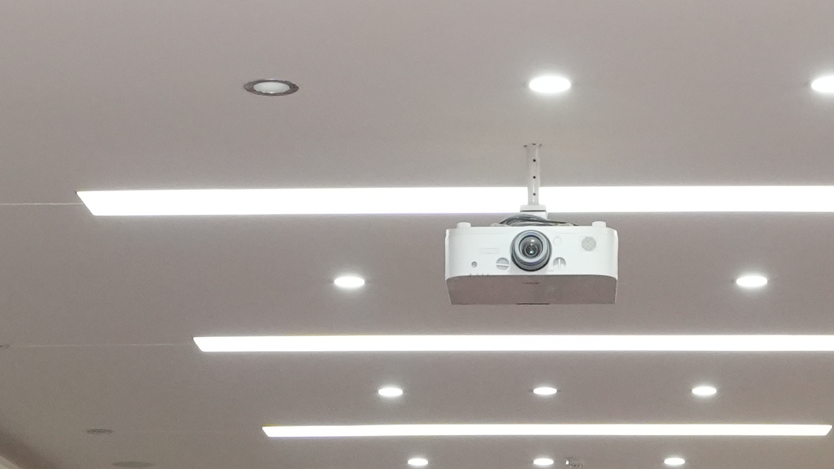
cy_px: 779
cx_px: 458
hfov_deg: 21.4
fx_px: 2211
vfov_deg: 11.4
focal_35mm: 100
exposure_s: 1/250
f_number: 5.6
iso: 3200
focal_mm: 18
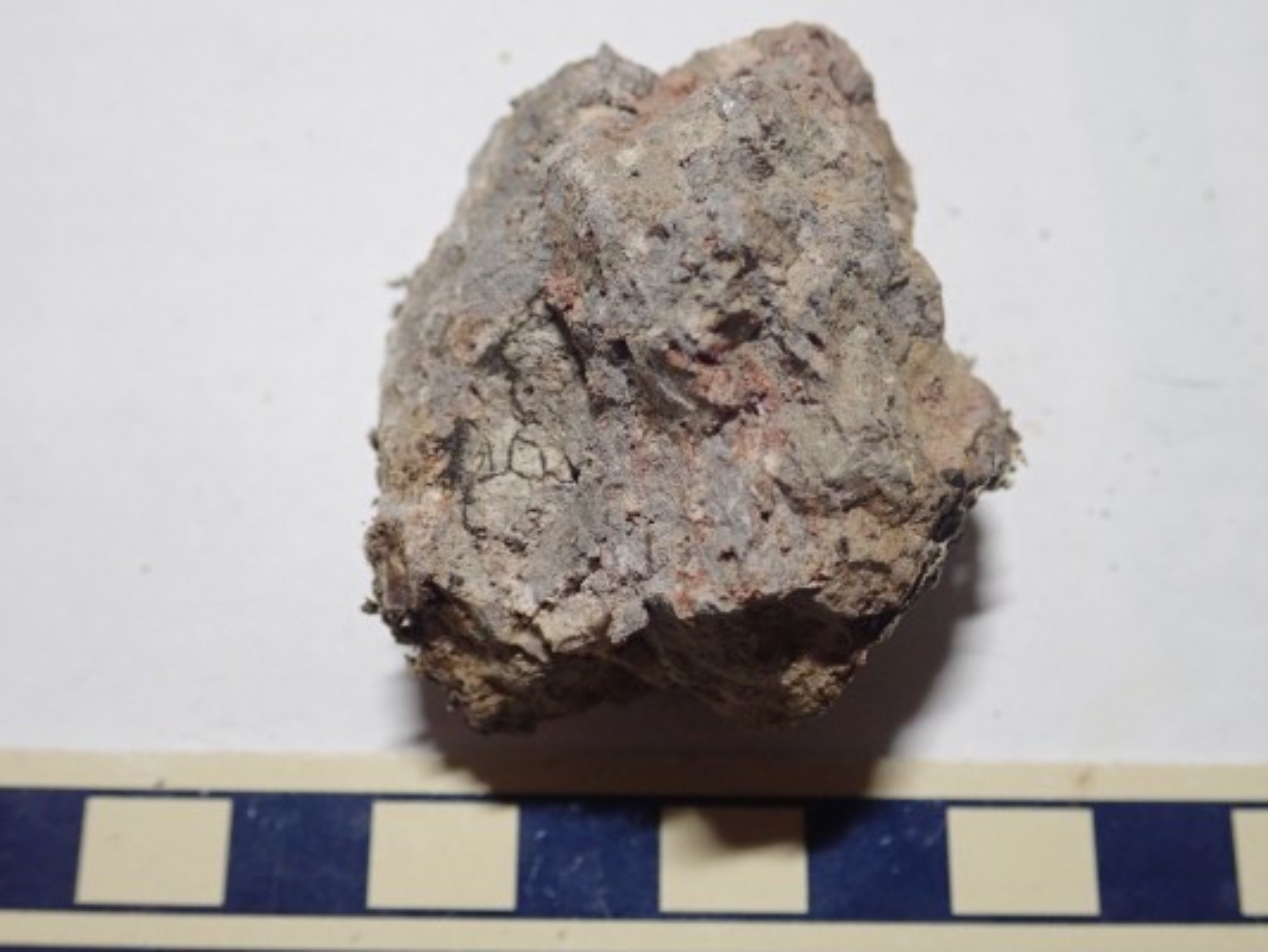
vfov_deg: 36.0
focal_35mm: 40
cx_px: 634
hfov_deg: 46.8
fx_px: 1466
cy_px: 476
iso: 800
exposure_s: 1/100
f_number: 2.8
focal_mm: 7.34
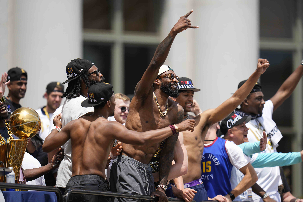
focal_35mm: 400
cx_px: 152
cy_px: 101
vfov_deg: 3.4
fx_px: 3366
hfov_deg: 5.2
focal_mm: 400
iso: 125
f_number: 2.8
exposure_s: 1/2000
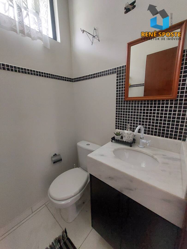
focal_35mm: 13
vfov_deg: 106.2
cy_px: 124
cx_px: 94
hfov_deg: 89.9
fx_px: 94
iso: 800
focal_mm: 1.74
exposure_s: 1/24
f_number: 2.2
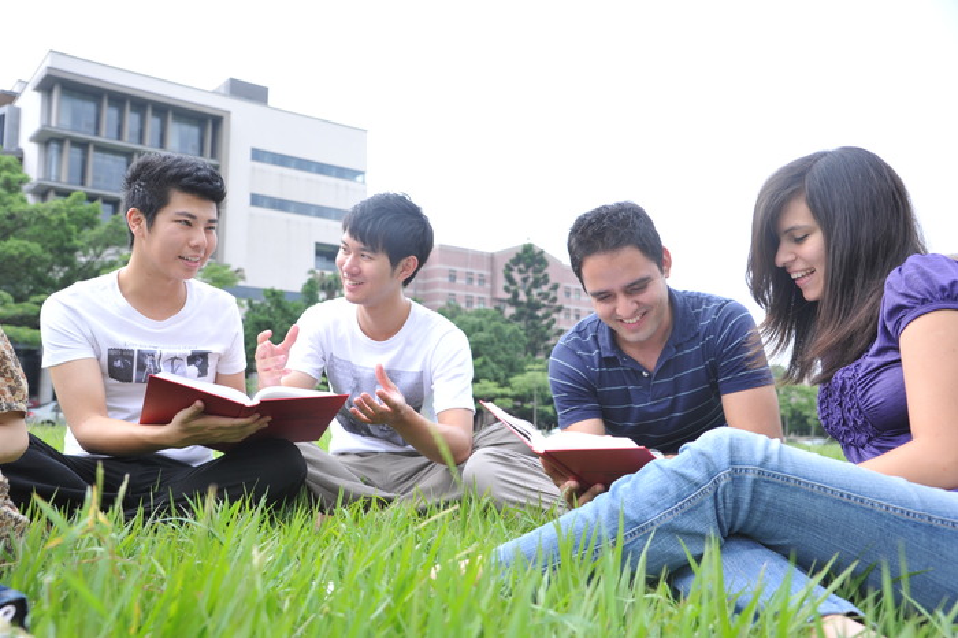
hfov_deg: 55.8
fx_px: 904
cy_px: 319
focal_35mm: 34
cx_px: 479
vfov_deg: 38.8
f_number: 5
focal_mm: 34
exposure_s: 1/800
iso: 640
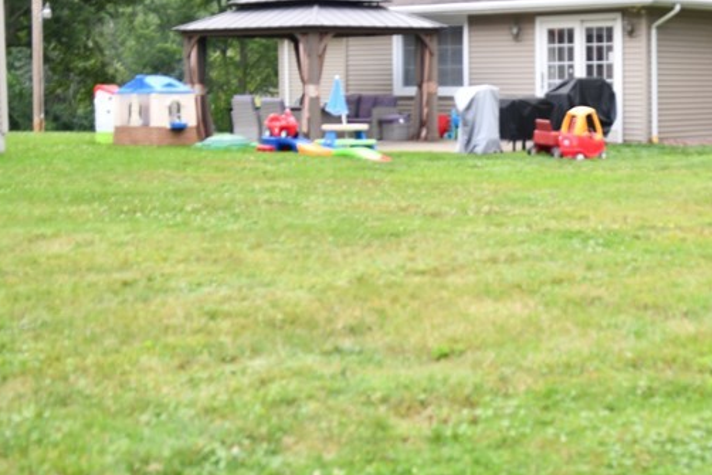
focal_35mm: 67
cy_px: 139
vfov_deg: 20.2
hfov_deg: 29.1
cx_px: 611
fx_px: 1325
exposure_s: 1/100
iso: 250
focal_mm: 21
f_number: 3.5
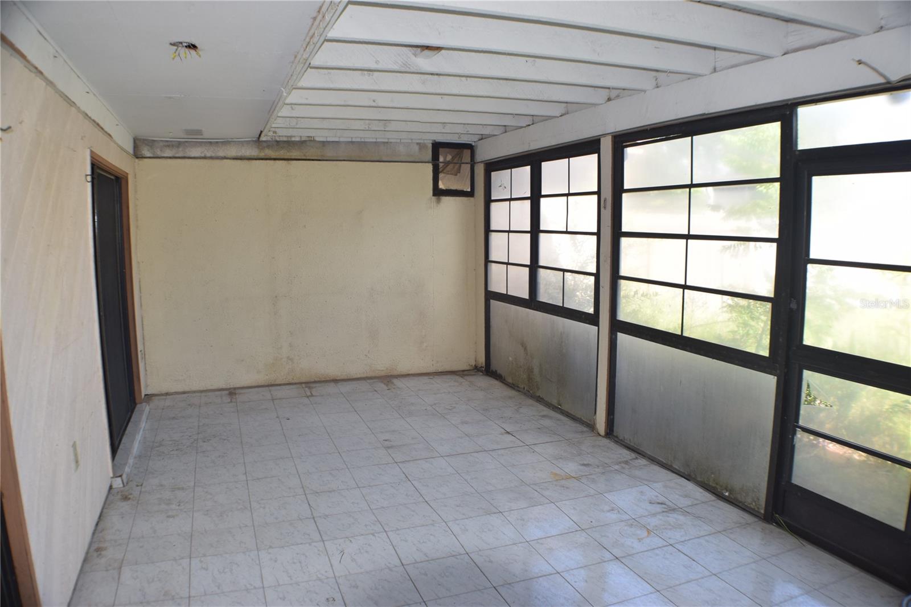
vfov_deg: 40.0
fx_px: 835
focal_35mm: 33
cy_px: 304
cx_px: 456
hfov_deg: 57.2
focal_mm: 22
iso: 400
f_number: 5.6
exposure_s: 1/125
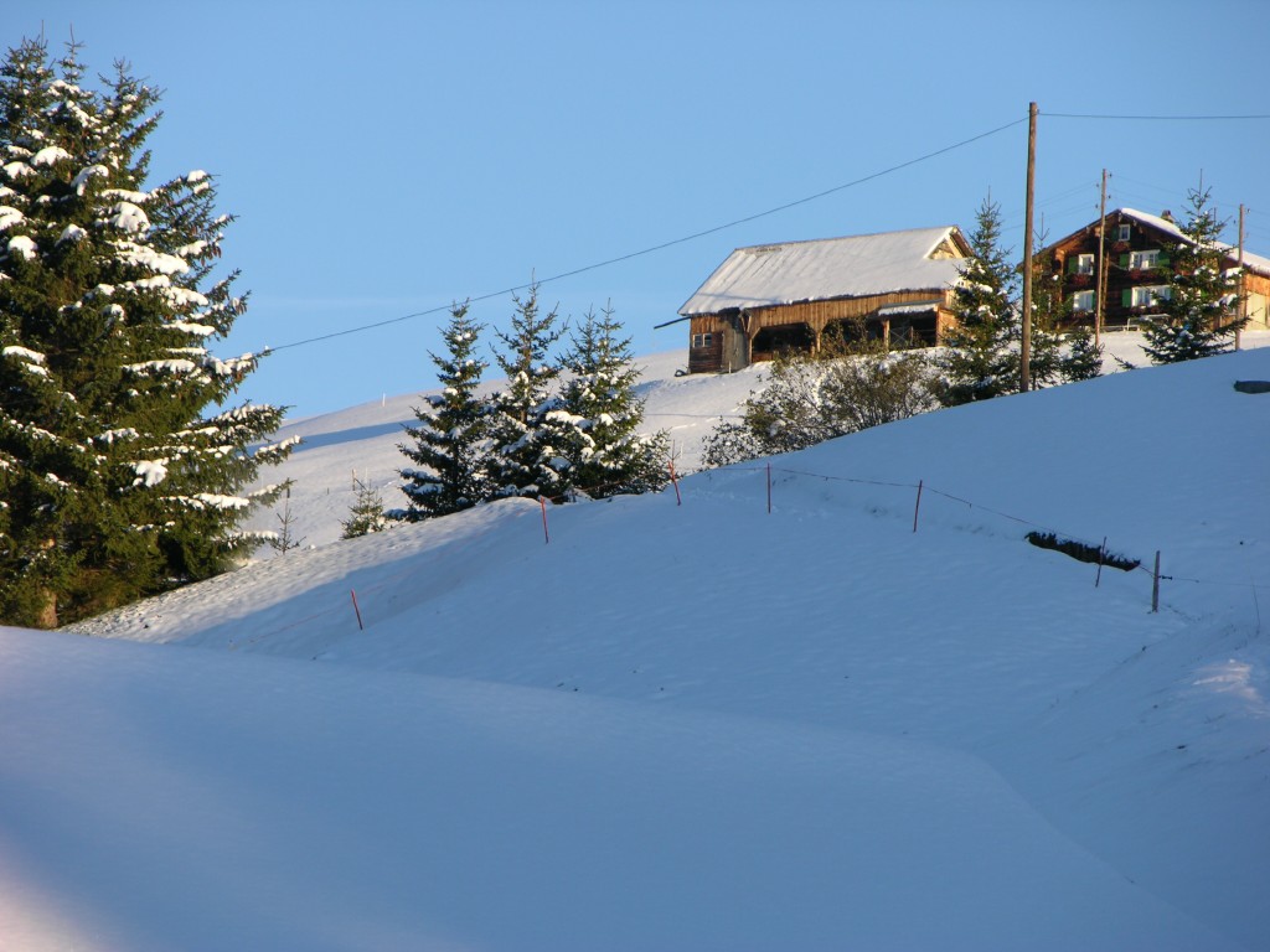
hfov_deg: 7.1
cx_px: 635
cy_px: 476
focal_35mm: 280
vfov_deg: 5.3
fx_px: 10273
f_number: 4.7
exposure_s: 1/172
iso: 50
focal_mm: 71.2
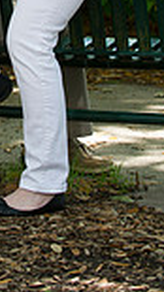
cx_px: -69
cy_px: -83
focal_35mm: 261
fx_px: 2021
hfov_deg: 4.6
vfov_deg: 8.2
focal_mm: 86
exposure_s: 1/200
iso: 320
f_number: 4
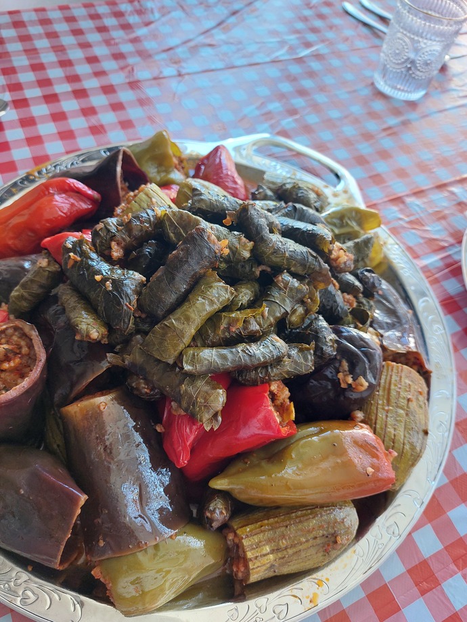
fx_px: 432
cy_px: 311
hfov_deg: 56.8
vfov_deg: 71.6
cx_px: 234
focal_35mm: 24
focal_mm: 5.23
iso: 100
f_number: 1.8
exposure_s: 1/50
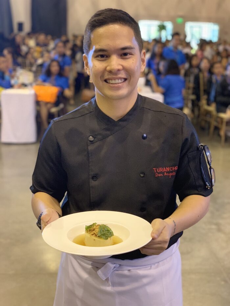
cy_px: 153
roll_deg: -2.1
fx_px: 461
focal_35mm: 52
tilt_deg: -13.1
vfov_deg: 36.8
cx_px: 115
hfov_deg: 28.0
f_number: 2.4
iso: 400
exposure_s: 1/30
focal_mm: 6
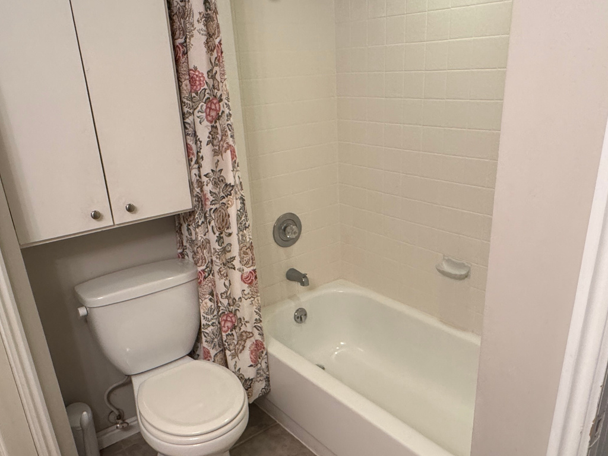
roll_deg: +1.7
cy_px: 261
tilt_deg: -22.2
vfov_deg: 49.6
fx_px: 492
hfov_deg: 63.4
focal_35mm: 28
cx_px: 316
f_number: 2.2
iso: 320
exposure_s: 1/120
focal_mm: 2.22
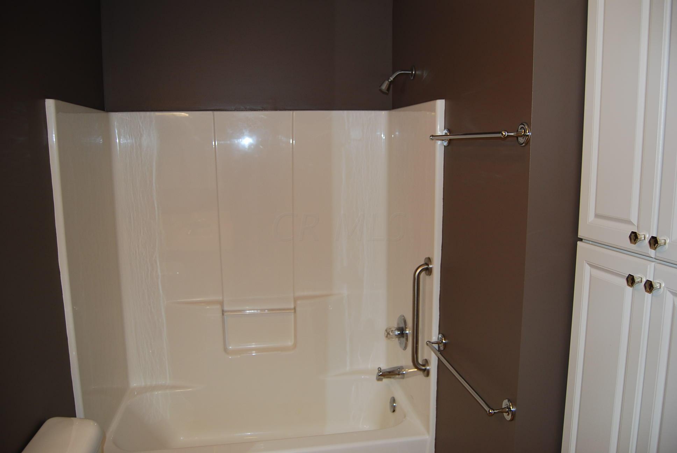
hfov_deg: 67.3
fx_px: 508
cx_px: 338
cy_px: 226
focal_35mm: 27
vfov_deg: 48.0
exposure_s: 1/60
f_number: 3.5
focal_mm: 18
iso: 200
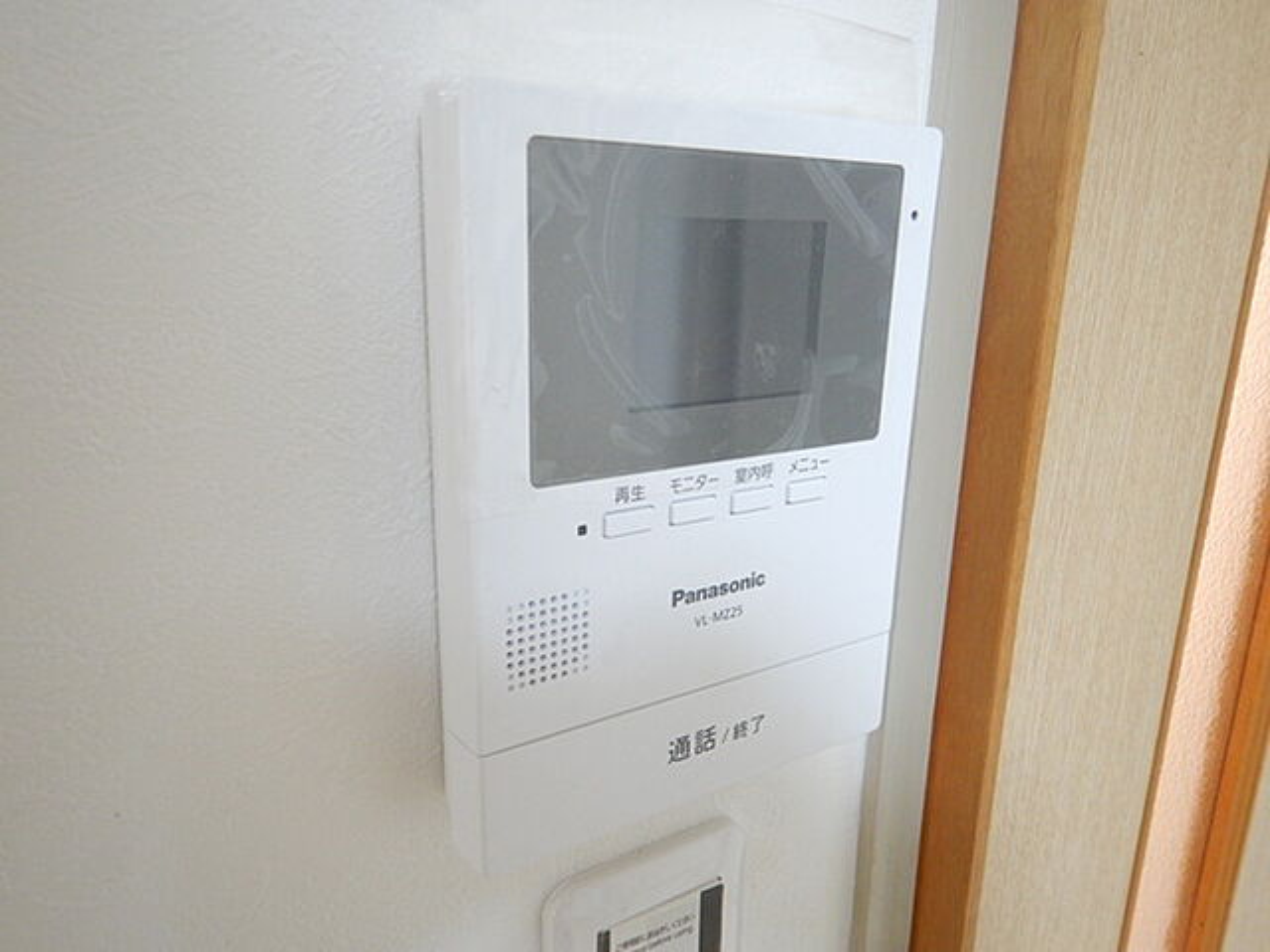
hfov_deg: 71.6
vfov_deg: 56.8
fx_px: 881
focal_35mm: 24
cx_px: 635
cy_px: 476
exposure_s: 1/25
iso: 400
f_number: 2.8
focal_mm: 4.3
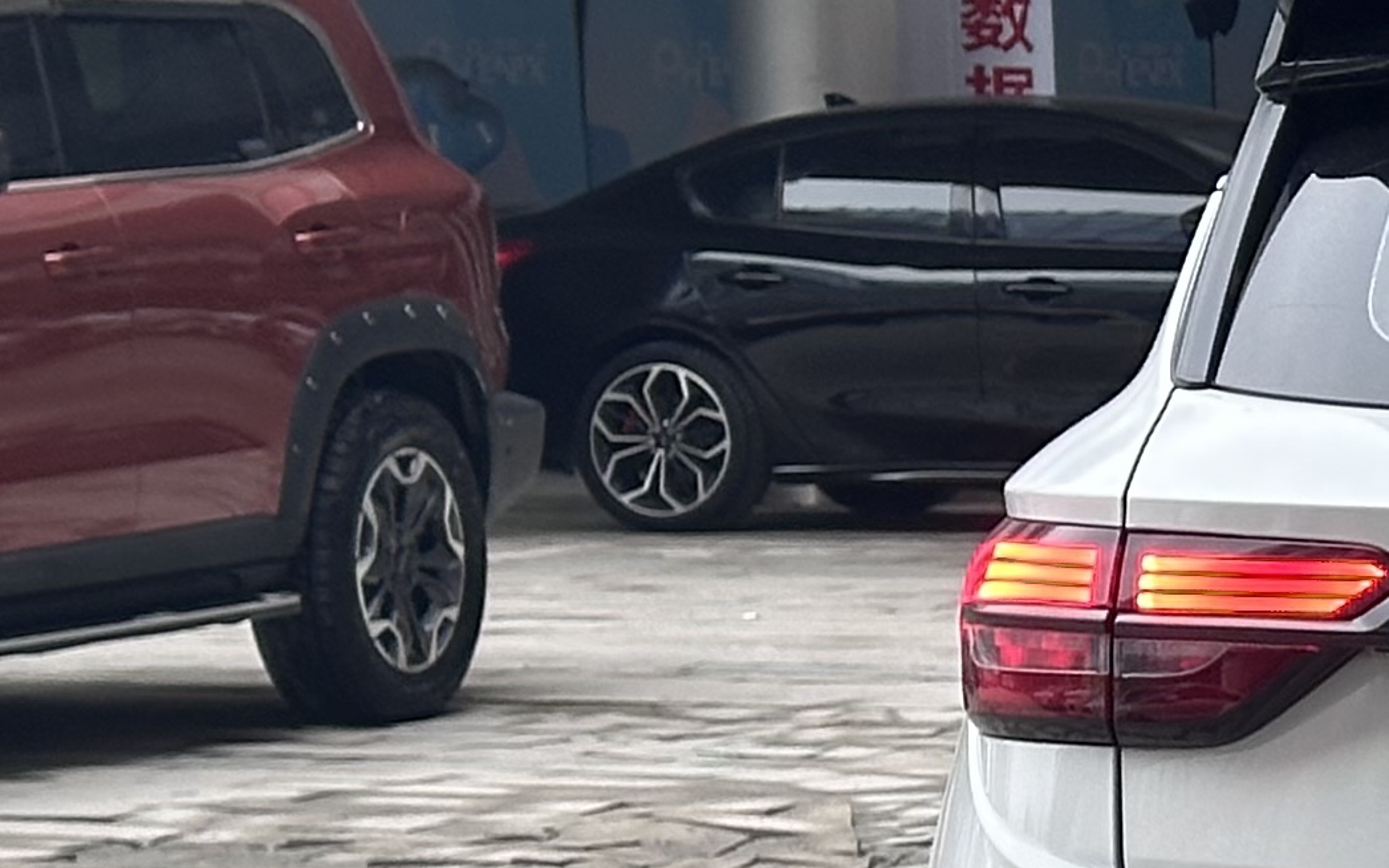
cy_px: 952
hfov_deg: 10.1
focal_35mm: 196
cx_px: 2490
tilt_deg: -7.2
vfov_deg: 6.7
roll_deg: -0.1
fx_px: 7418
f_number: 1.78
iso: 80
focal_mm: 6.86
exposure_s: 1/121
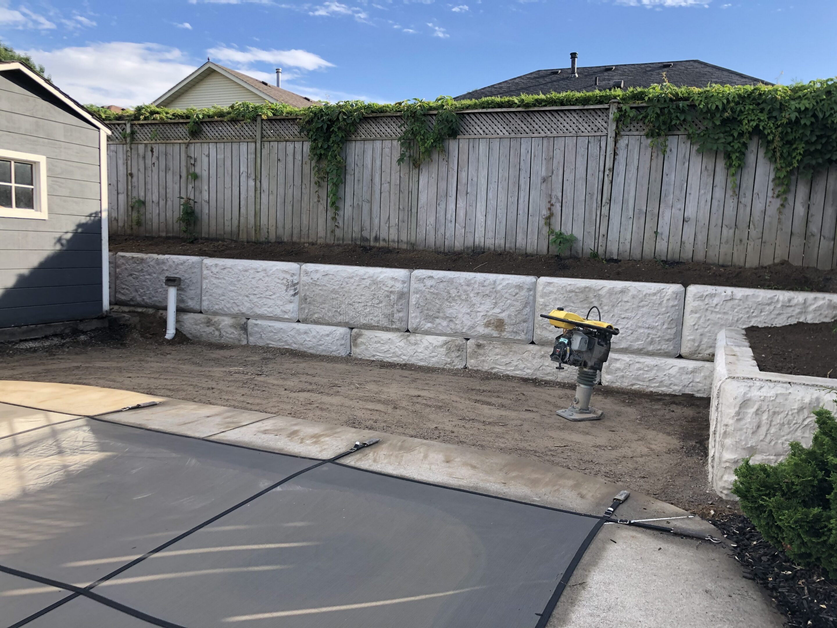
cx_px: 418
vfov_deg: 49.7
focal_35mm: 28
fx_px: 677
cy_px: 314
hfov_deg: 63.4
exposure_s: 1/500
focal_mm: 4
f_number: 1.8
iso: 20
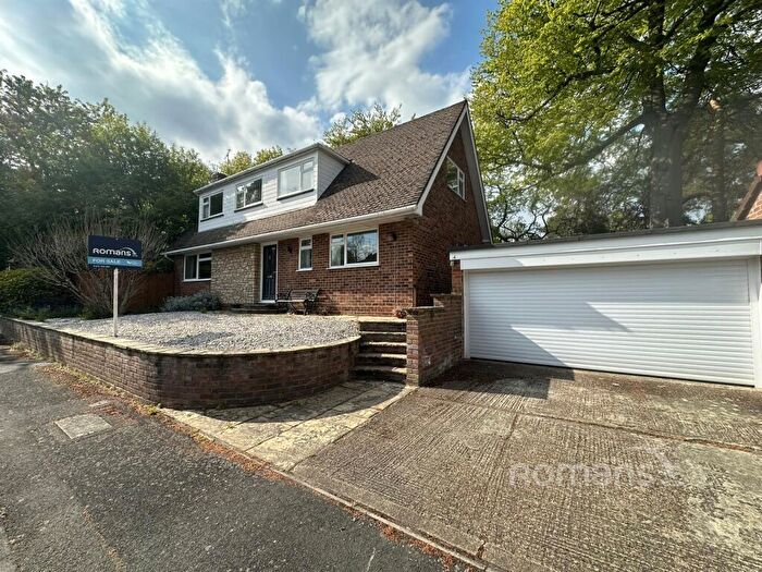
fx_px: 308
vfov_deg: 85.7
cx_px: 381
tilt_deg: +3.1
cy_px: 286
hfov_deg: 102.1
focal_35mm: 14
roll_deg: +0.3
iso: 40
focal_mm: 2.22
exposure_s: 1/1182
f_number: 2.2
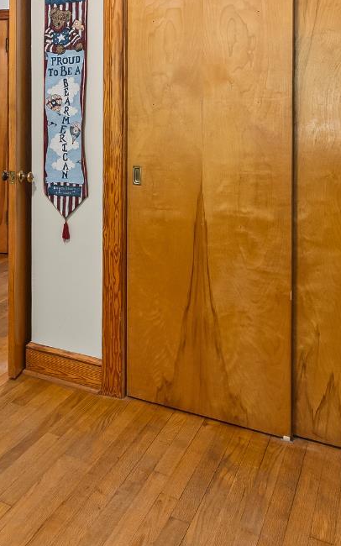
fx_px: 595
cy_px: 149
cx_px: -71
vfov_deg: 47.8
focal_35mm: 40
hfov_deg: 27.9
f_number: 8
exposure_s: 1
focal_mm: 17
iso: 800
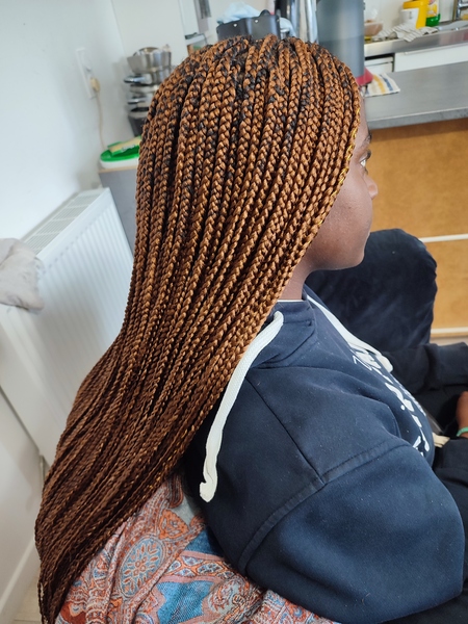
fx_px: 433
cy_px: 312
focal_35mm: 24
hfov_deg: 56.8
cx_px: 234
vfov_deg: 71.6
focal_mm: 5.89
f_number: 1.89
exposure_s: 1/20
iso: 263
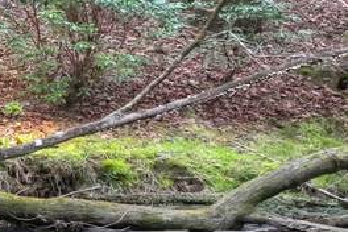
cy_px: 137
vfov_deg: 11.3
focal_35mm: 121
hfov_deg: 13.0
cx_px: -480
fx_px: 1170
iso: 420
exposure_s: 1/15
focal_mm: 12.3
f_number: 2.8
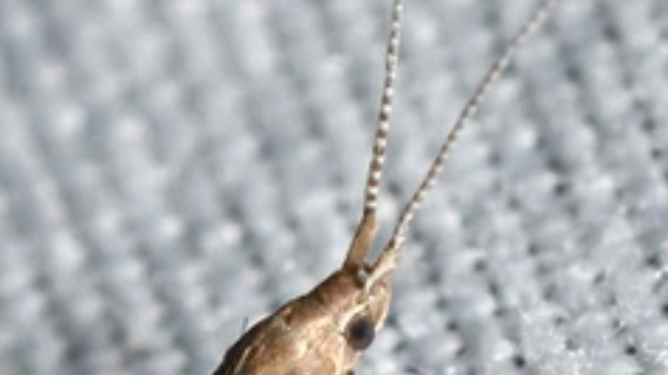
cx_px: 186
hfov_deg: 3.4
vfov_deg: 1.9
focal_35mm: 636
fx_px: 11259
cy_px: 474
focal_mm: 150
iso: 100
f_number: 10
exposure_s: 1/250
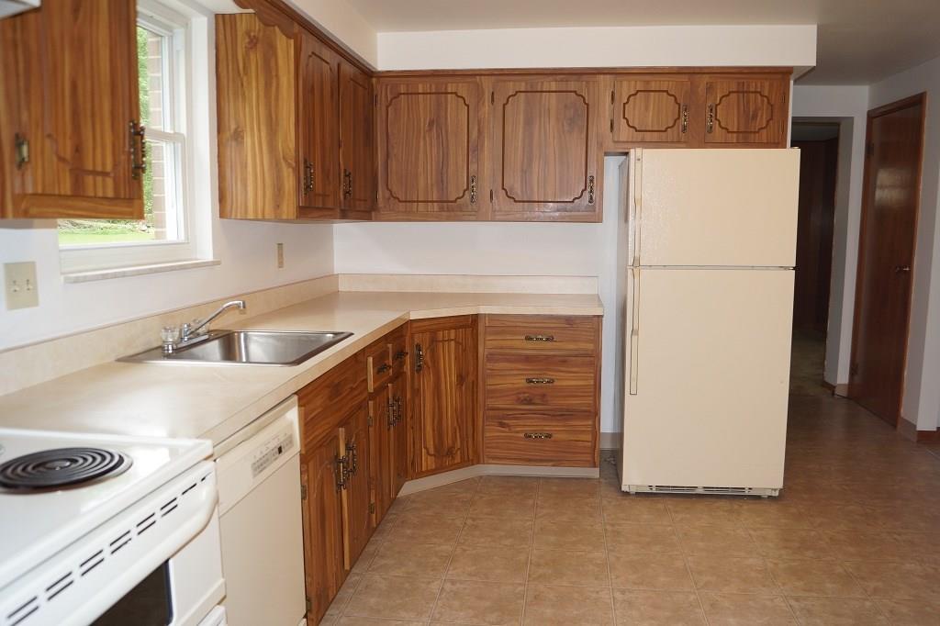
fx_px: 705
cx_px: 470
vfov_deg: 47.9
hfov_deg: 67.4
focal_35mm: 27
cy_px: 313
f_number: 4
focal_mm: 18
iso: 320
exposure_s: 1/60
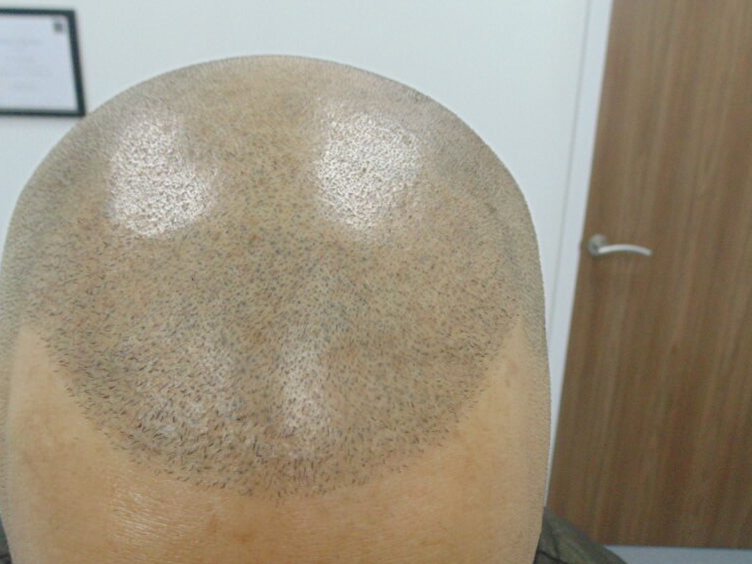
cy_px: 329
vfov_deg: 46.6
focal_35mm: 30
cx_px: 359
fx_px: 652
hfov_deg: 59.9
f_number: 3.1
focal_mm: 4
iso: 250
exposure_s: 1/80
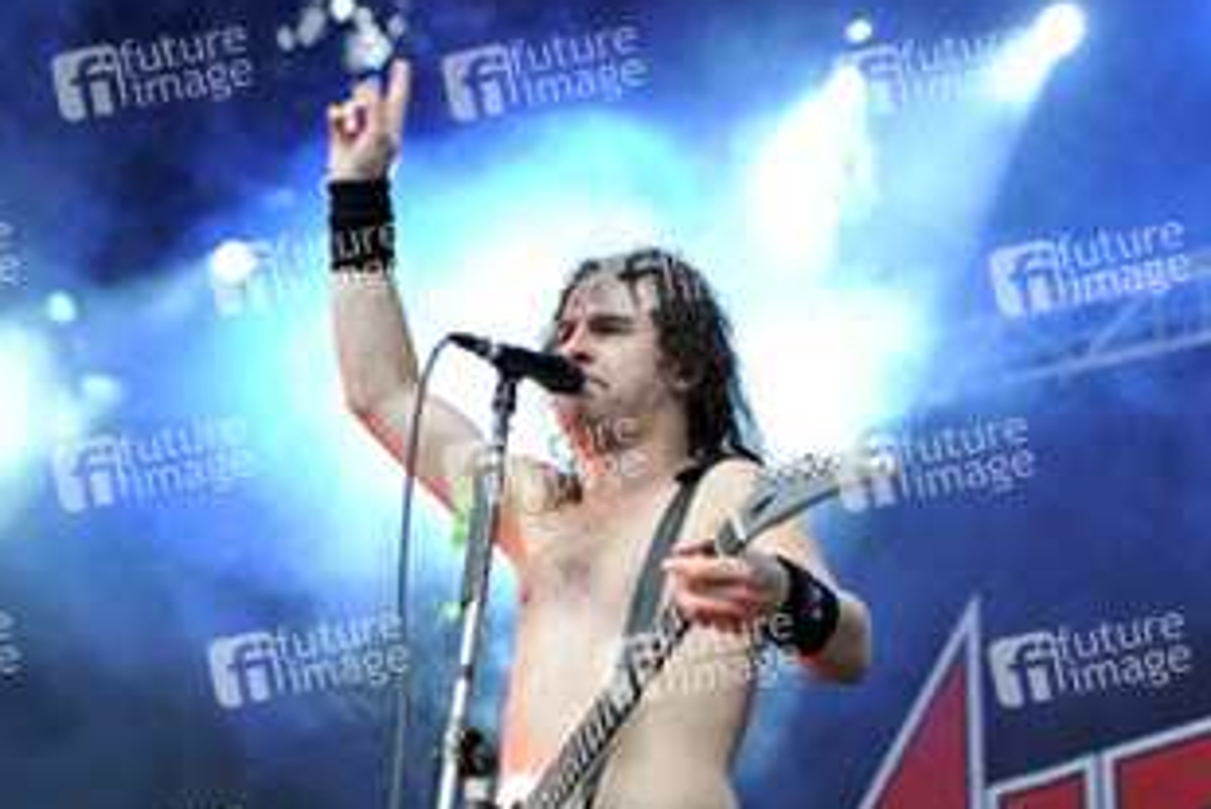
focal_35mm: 119
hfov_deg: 17.2
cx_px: 594
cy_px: 563
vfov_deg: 11.5
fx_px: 4005
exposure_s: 1/200
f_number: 3.2
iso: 800
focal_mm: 82
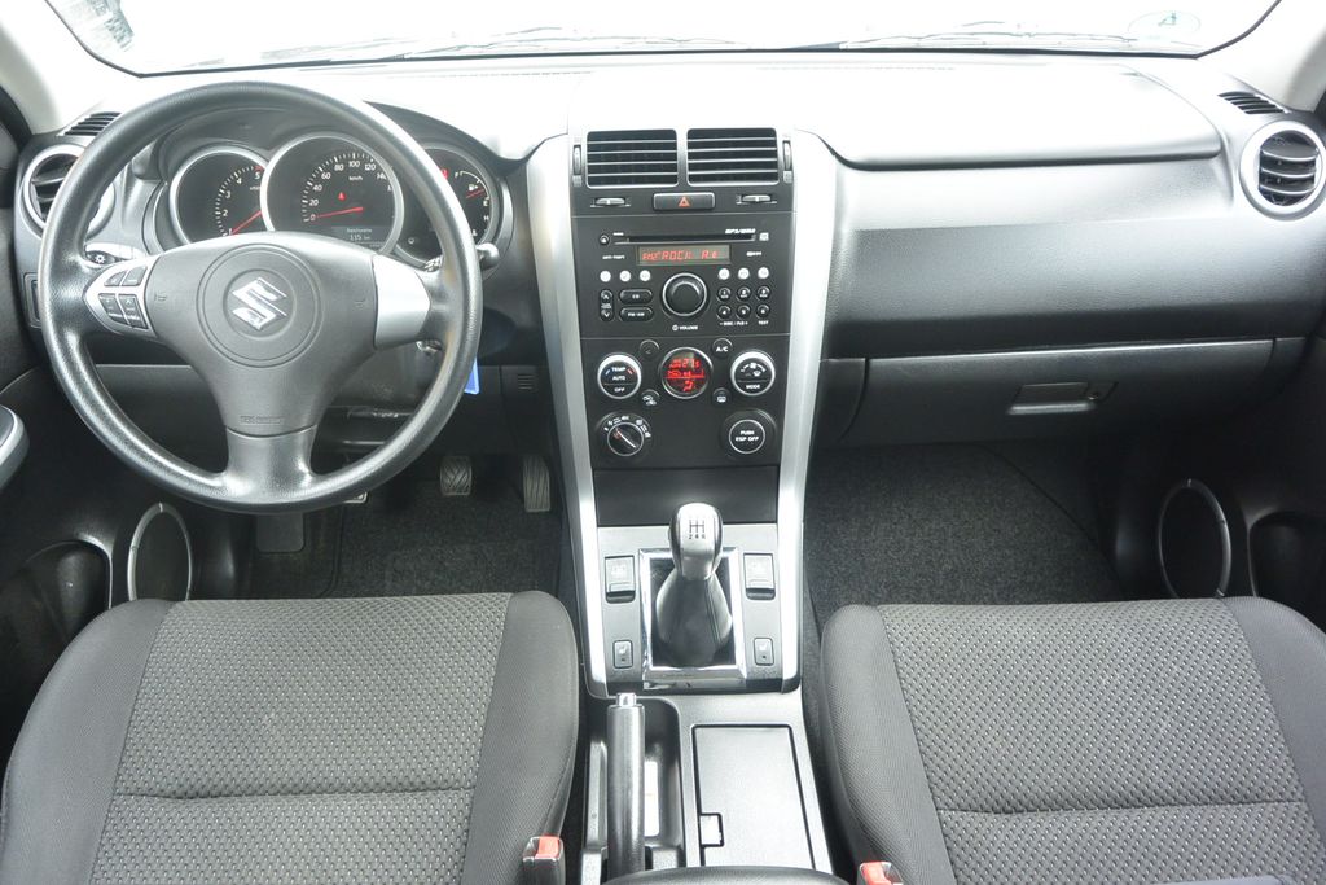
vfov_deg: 47.9
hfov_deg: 67.4
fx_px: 995
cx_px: 663
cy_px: 442
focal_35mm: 27
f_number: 3.5
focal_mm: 10
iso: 400
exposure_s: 1/100
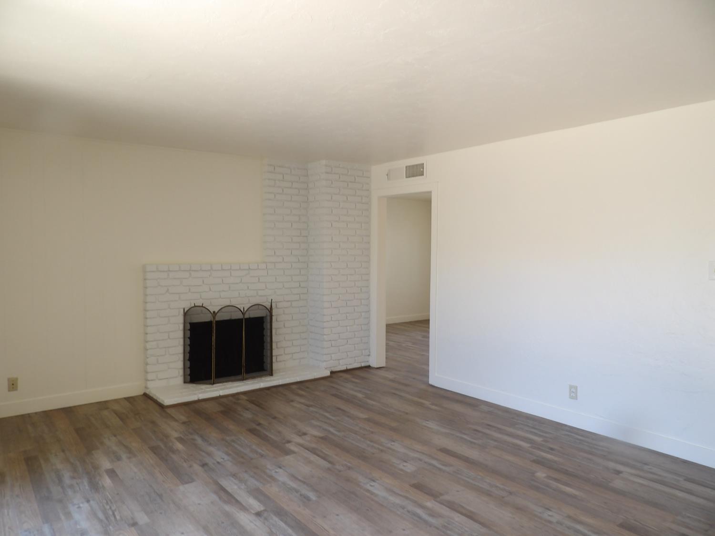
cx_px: 358
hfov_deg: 71.6
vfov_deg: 56.8
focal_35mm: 24
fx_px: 496
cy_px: 268
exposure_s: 1/33
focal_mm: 4.3
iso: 105
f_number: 2.8
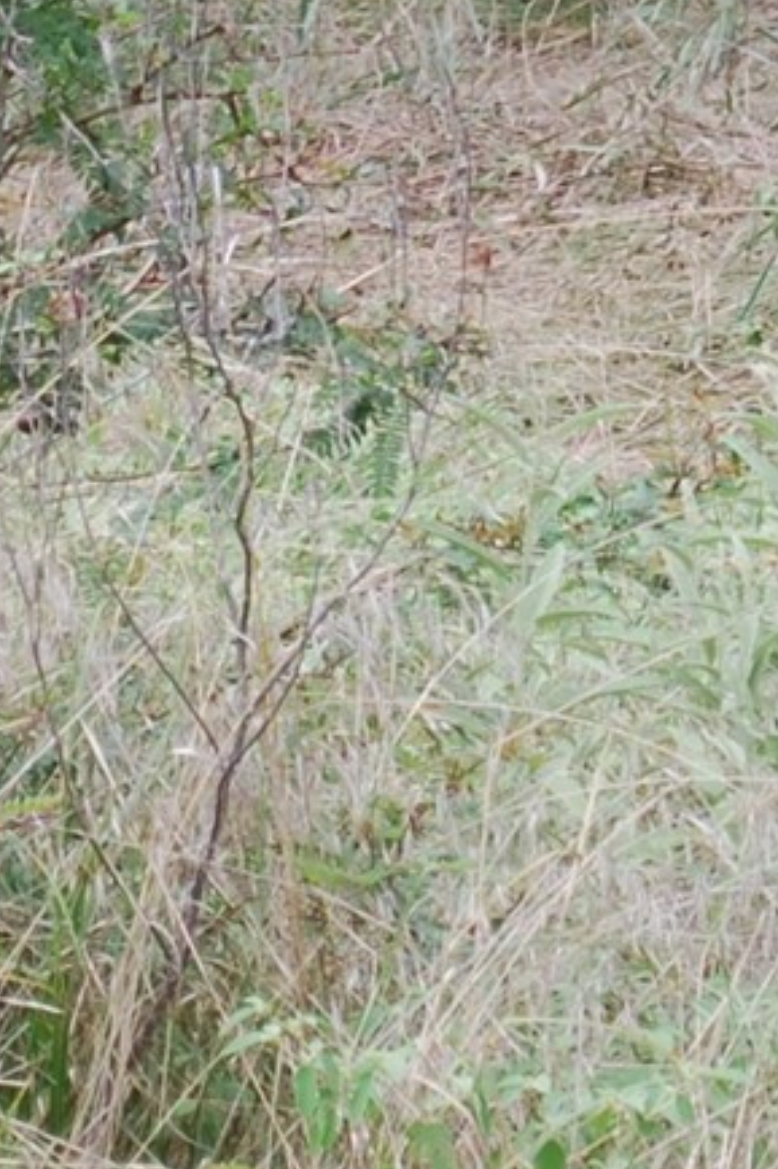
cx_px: 249
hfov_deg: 3.3
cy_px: -533
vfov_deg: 5.0
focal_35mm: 412
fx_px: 13382
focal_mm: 55
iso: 100
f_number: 6.3
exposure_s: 1/160
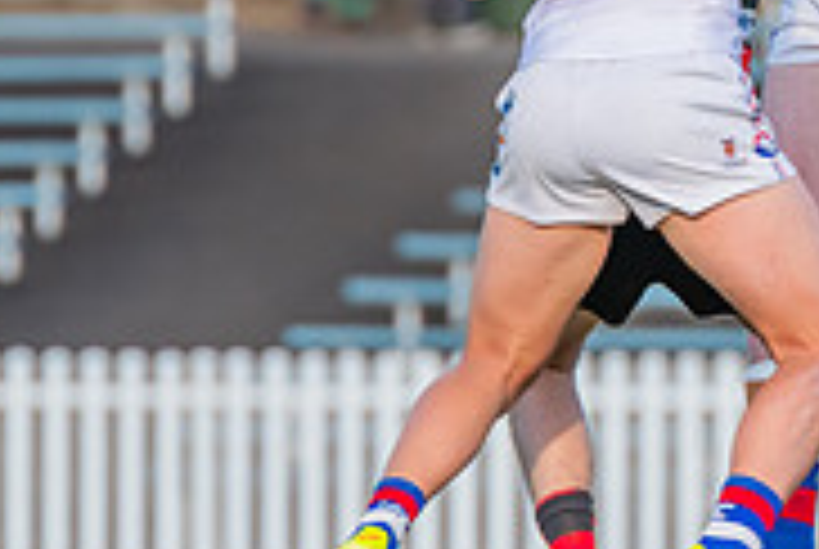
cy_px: -418
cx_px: 866
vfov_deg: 0.8
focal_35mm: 1773
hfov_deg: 1.2
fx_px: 40401
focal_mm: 420
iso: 800
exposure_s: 1/1250
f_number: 6.3
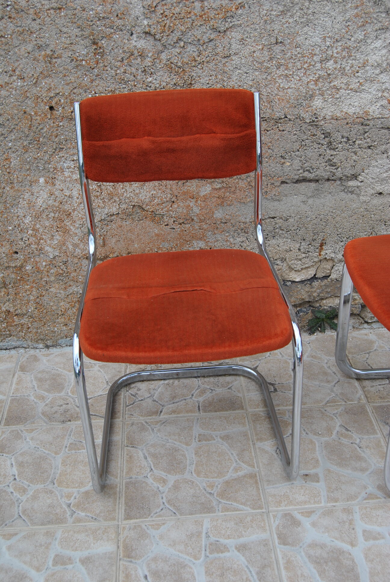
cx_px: 195
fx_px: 632
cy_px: 291
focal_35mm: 39
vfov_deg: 49.5
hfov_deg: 34.3
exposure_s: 1/200
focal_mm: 26
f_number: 7.1
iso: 100
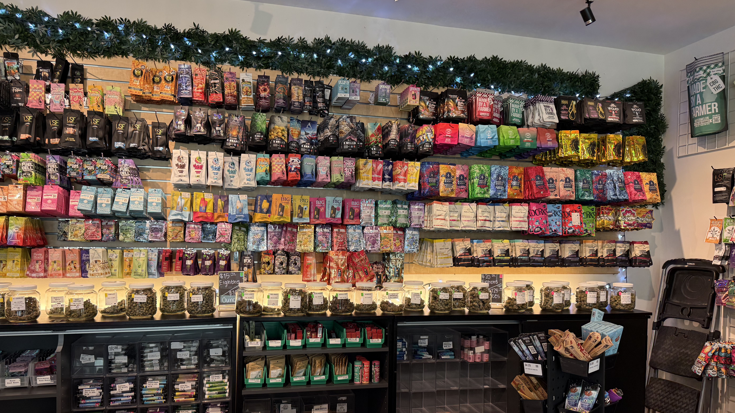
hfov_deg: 69.9
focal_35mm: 27
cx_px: 365
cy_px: 245
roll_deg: -1.0
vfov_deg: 42.7
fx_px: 526
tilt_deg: +0.1
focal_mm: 6.76
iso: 160
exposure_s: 1/60
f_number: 1.78
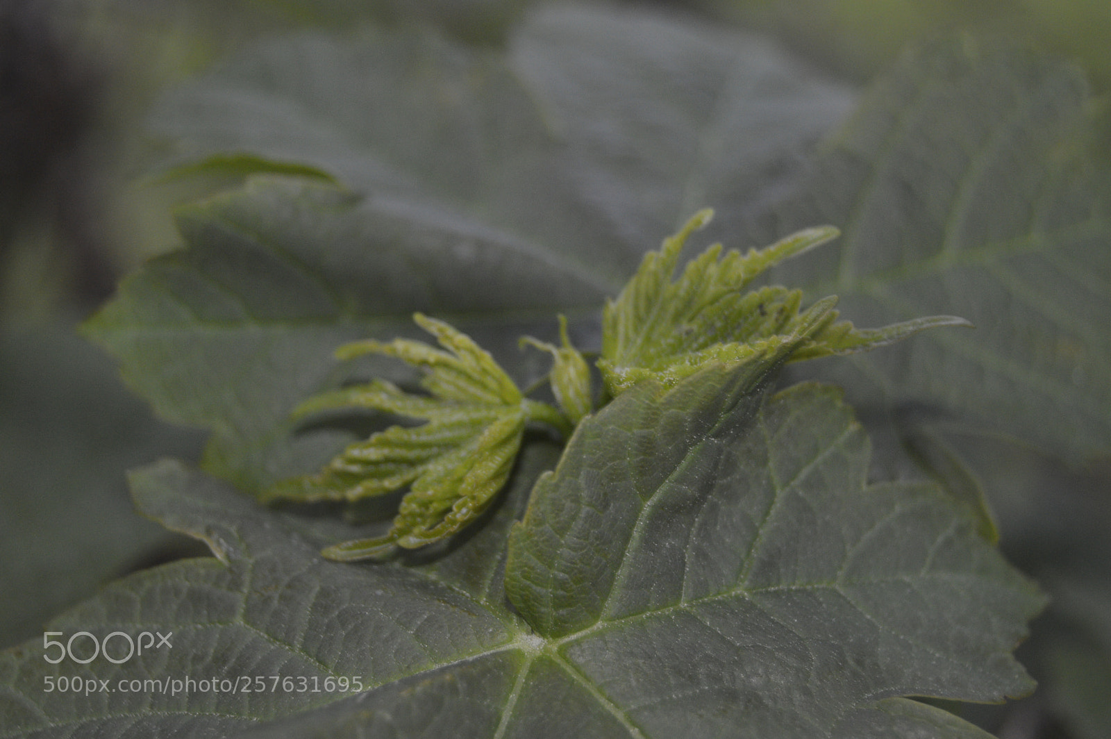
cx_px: 556
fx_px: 2544
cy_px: 370
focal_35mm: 82
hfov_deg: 24.6
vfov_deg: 16.5
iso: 800
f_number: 5.6
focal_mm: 55
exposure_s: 1/60
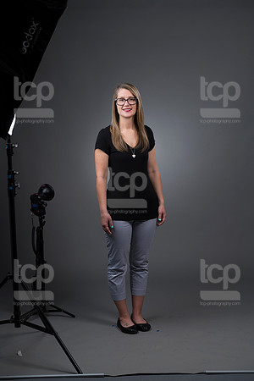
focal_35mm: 80
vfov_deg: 25.4
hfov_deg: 17.1
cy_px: 190
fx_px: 847
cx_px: 127
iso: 160
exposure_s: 1/250
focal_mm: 80
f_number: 5.6
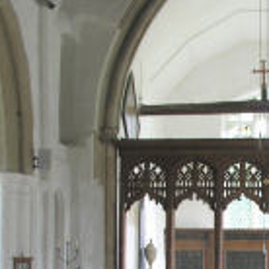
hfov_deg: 16.6
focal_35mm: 103
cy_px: 258
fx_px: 906
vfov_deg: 16.6
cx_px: 259
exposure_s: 1/4.4
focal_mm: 8.9
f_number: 2.8
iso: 50
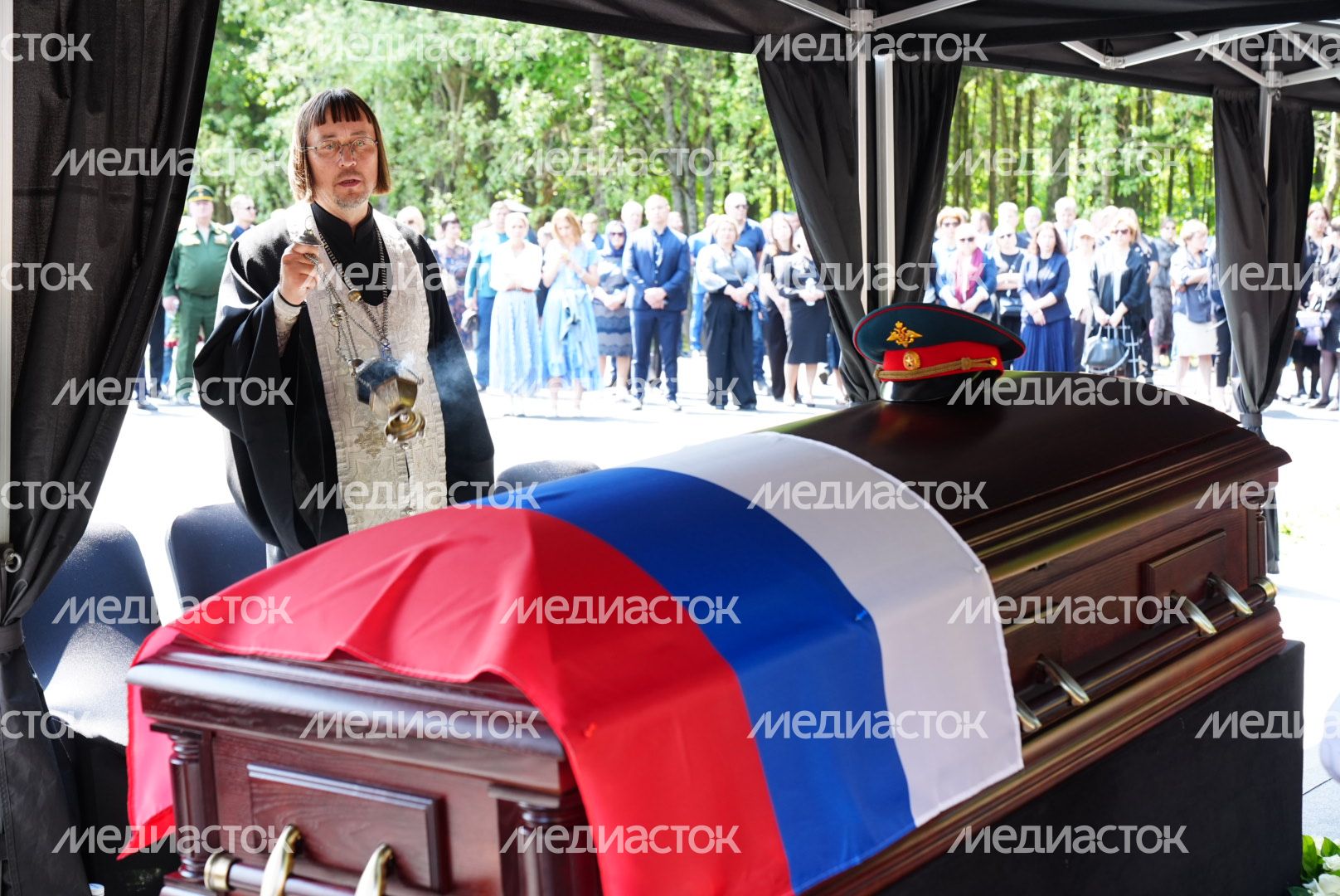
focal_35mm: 55
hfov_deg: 36.2
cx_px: 670
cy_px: 448
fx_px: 2049
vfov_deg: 24.7
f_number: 5
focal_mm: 55
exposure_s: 1/200
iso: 1000
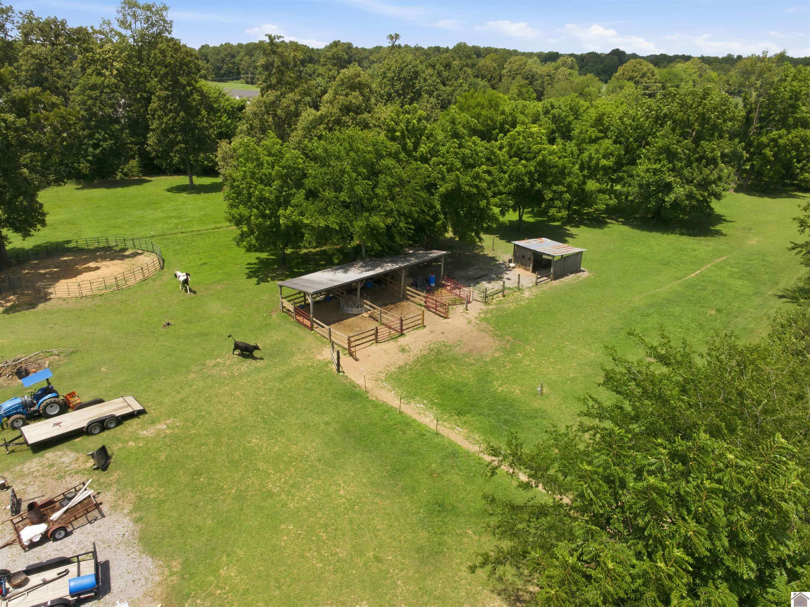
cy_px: 304
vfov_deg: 56.8
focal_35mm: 24
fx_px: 561
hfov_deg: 71.6
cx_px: 405
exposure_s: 1/200
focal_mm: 12.3
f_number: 9
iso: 100
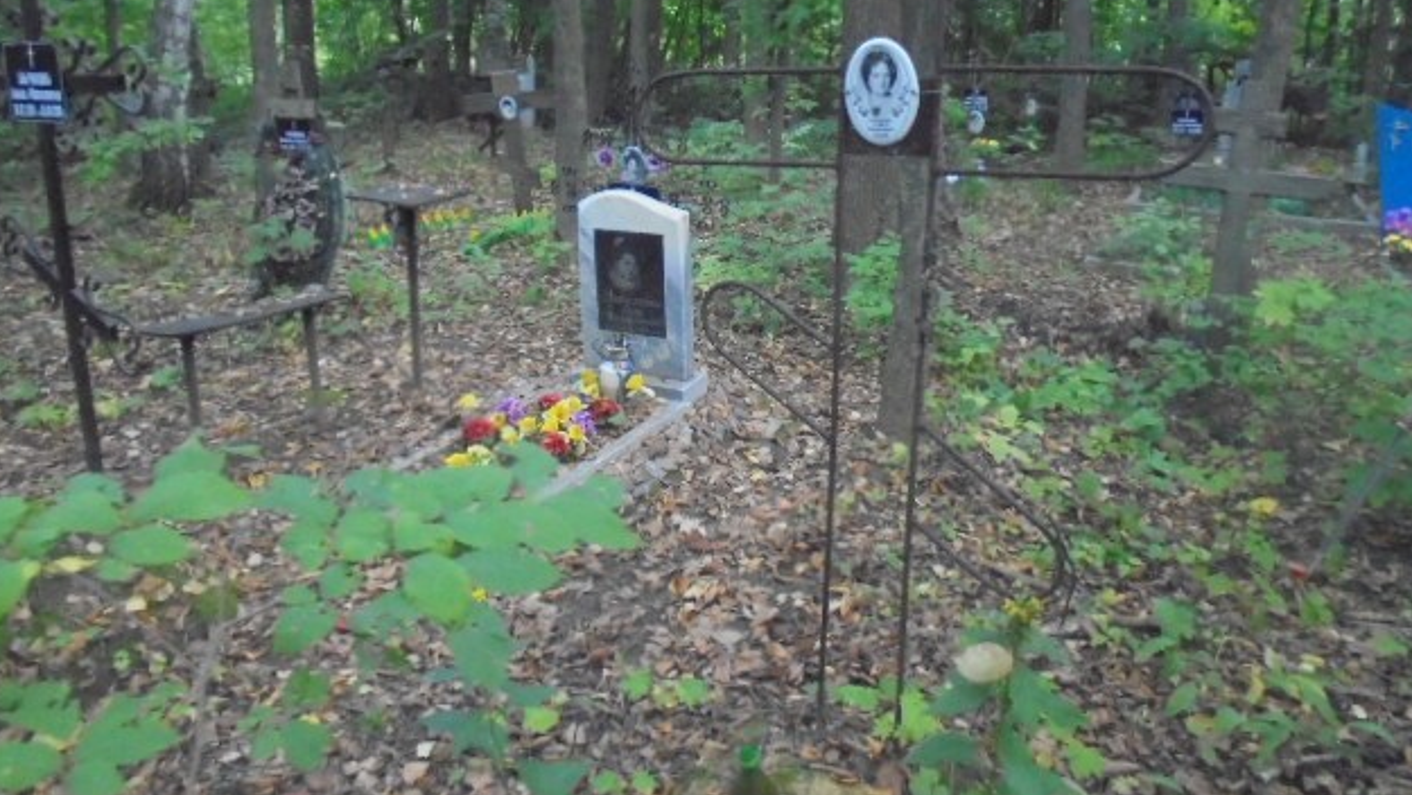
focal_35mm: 29
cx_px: 707
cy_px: 289
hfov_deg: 66.1
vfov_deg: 39.9
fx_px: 1086
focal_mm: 4.6
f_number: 3.5
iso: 800
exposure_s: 1/100
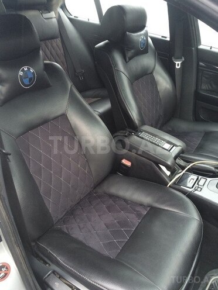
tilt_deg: -34.7
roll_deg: -3.7
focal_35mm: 29
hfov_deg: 48.2
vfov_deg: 61.7
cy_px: 145
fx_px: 244
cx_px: 109
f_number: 2.2
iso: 125
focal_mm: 4.15
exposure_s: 1/33
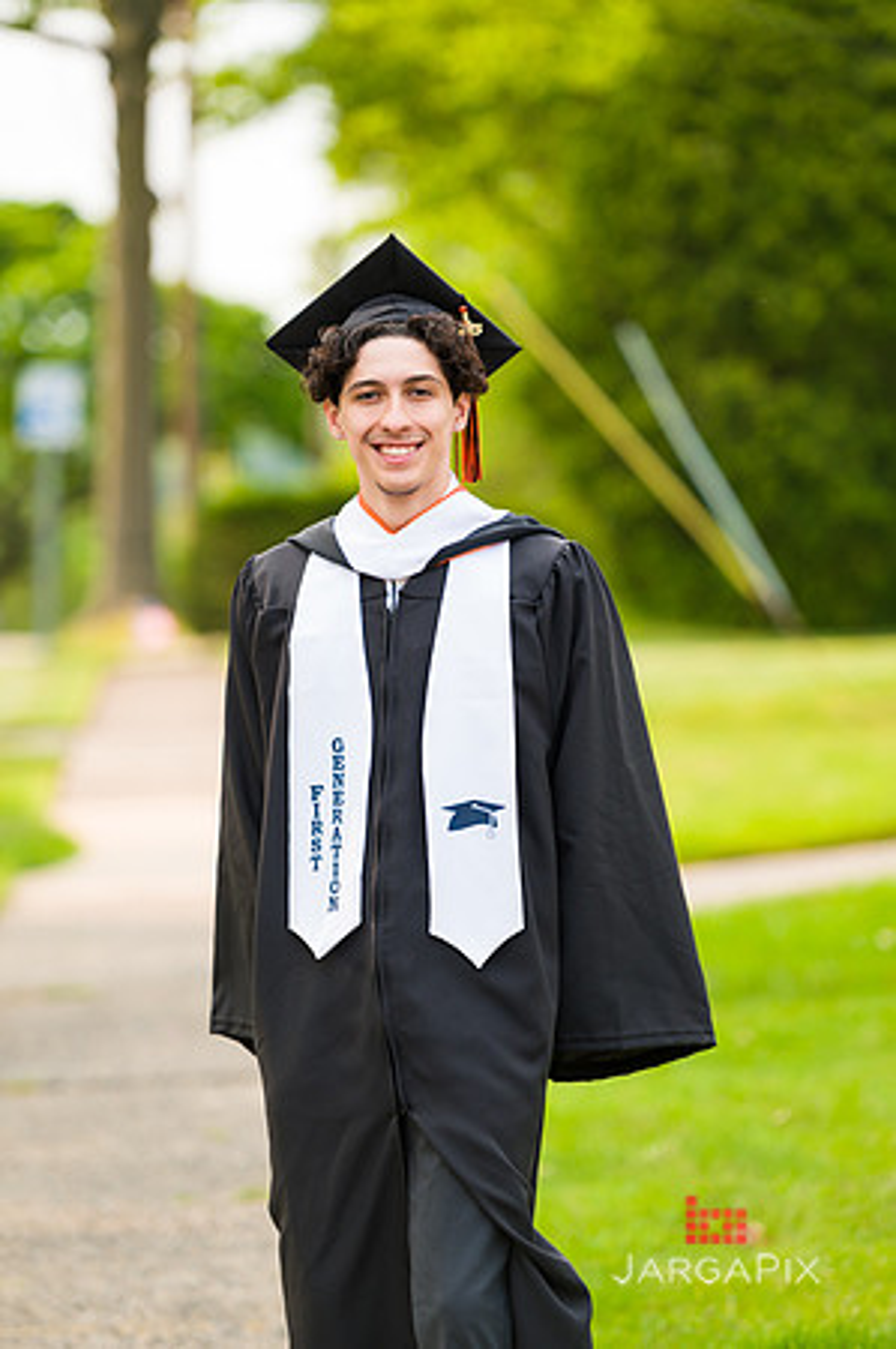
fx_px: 5987
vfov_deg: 12.9
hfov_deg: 8.6
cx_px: 448
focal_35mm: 160
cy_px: 674
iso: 200
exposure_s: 1/640
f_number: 3.2
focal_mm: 160
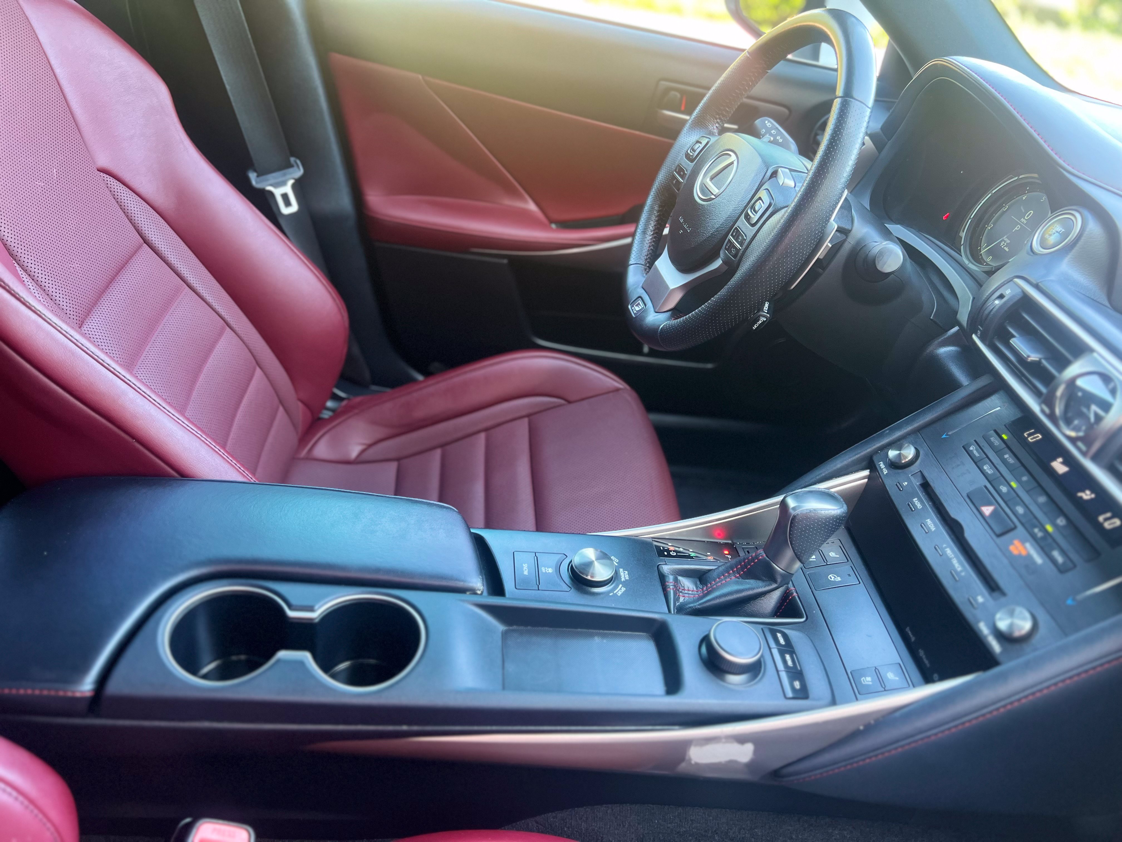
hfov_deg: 67.3
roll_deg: -9.7
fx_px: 843
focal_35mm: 26
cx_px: 561
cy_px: 421
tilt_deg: -36.2
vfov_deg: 53.1
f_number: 1.5
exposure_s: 1/110
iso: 125
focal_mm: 5.7
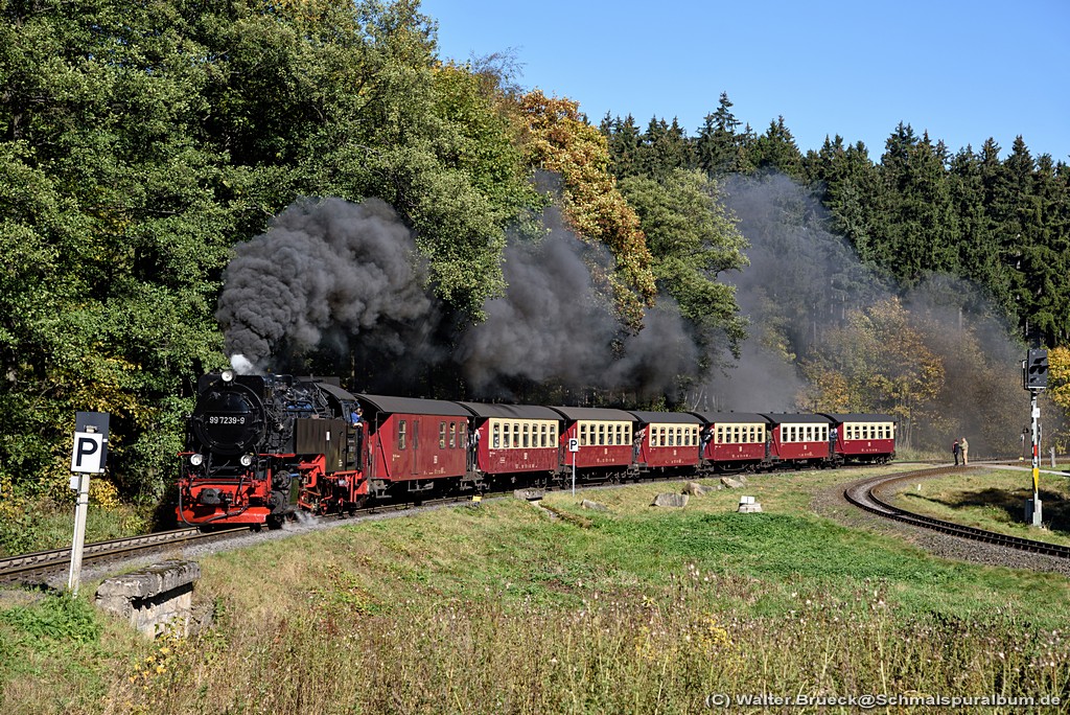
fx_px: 2230
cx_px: 535
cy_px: 358
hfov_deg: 27.0
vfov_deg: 18.2
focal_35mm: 75
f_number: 6.3
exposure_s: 1/640
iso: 200
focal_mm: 75
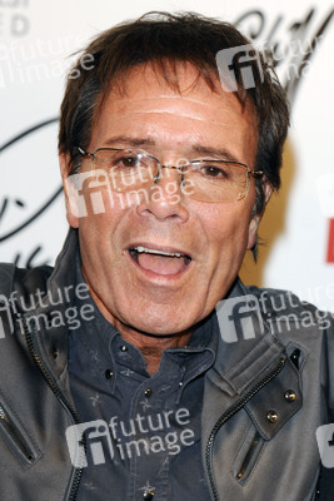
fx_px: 2190
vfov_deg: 13.0
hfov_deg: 8.7
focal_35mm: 158
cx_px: 167
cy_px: 250
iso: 320
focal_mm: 105
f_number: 5
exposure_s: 1/160
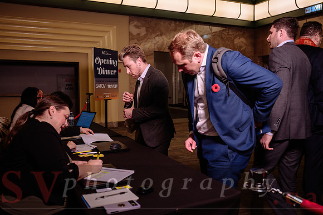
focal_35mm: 32
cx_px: 162
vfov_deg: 40.8
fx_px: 290
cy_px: 104
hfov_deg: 58.2
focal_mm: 30.5
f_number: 3.5
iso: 800
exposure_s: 1/80
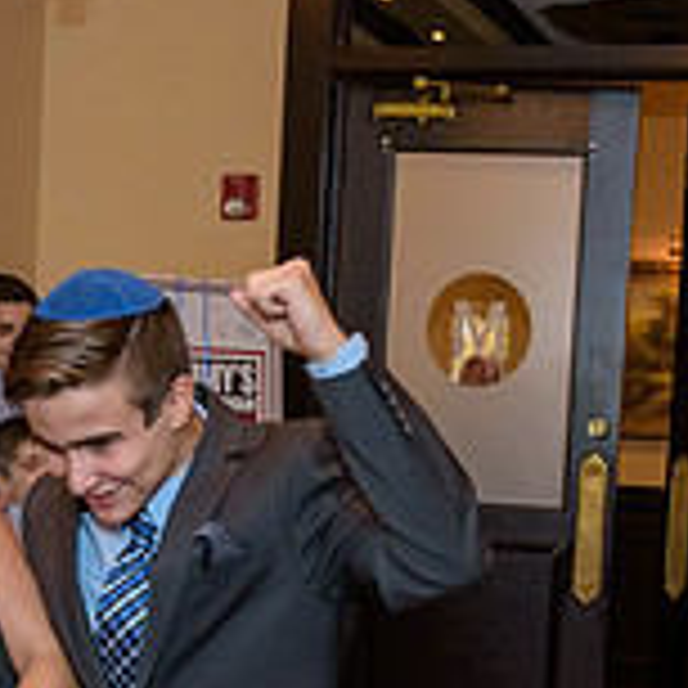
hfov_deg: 19.2
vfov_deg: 19.2
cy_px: 519
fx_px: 2024
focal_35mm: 90
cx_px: 238
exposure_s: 1/125
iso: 1600
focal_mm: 28
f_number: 3.2
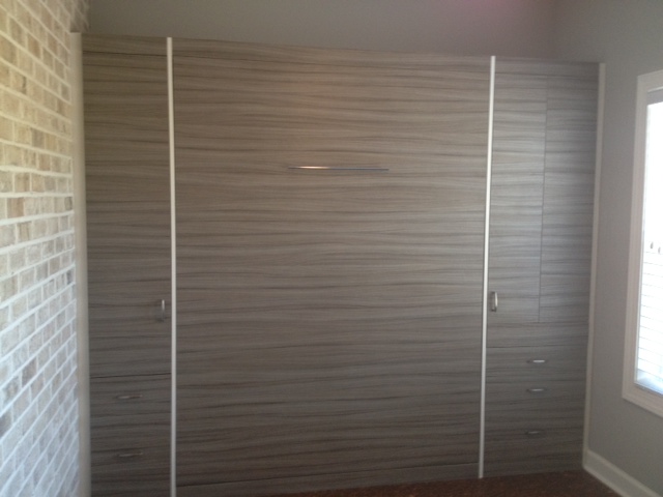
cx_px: 332
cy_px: 248
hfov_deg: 52.6
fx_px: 670
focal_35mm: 35
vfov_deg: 40.7
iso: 125
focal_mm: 4.28
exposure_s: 1/20
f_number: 2.4
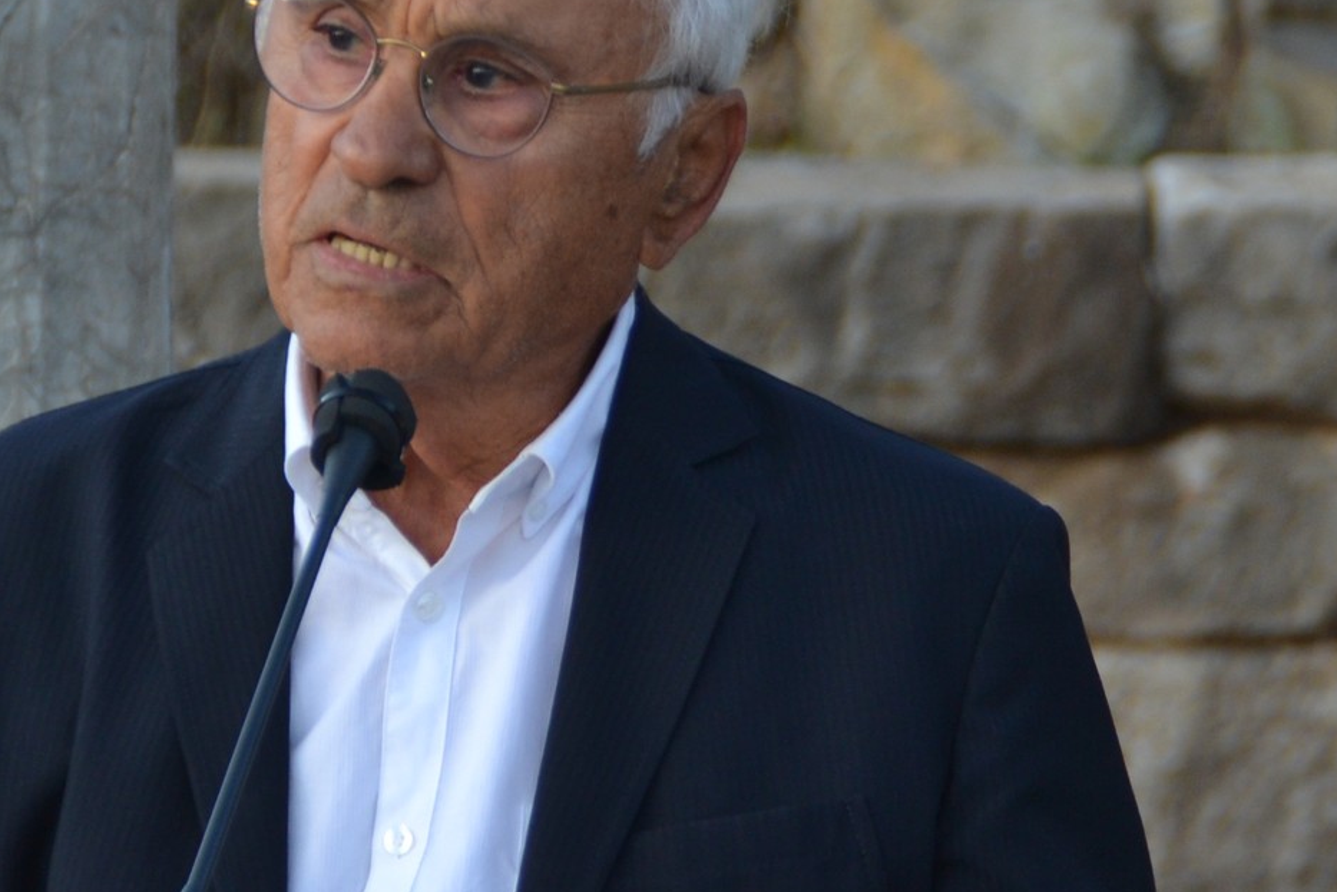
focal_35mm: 336
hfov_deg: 6.1
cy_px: 151
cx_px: 526
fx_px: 12478
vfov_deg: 4.1
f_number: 5.6
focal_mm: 92
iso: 400
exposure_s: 1/160
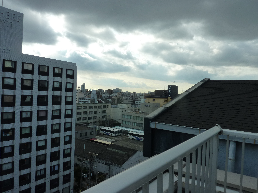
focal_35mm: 25
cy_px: 96
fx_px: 186
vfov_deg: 54.9
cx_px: 129
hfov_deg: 69.4
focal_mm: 4.1
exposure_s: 1/400
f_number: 5.6
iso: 125
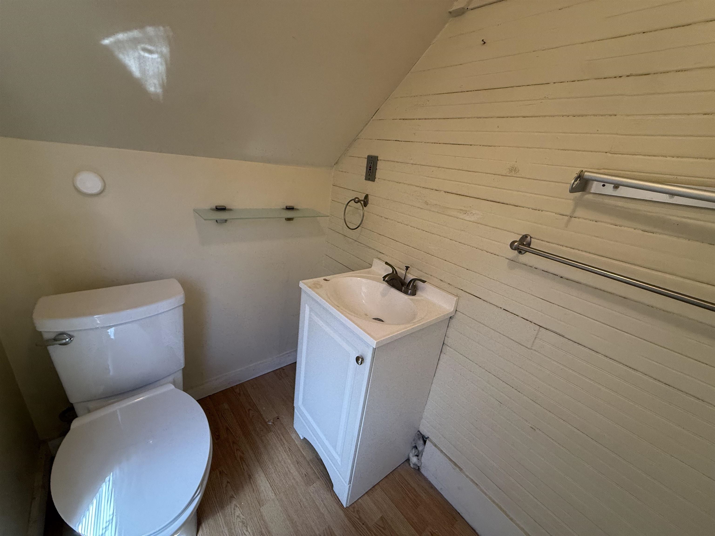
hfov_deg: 102.1
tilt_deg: -20.2
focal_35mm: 14
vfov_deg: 85.7
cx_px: 358
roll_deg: -7.8
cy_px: 268
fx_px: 289
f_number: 2.2
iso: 400
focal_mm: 2.22
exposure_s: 1/120
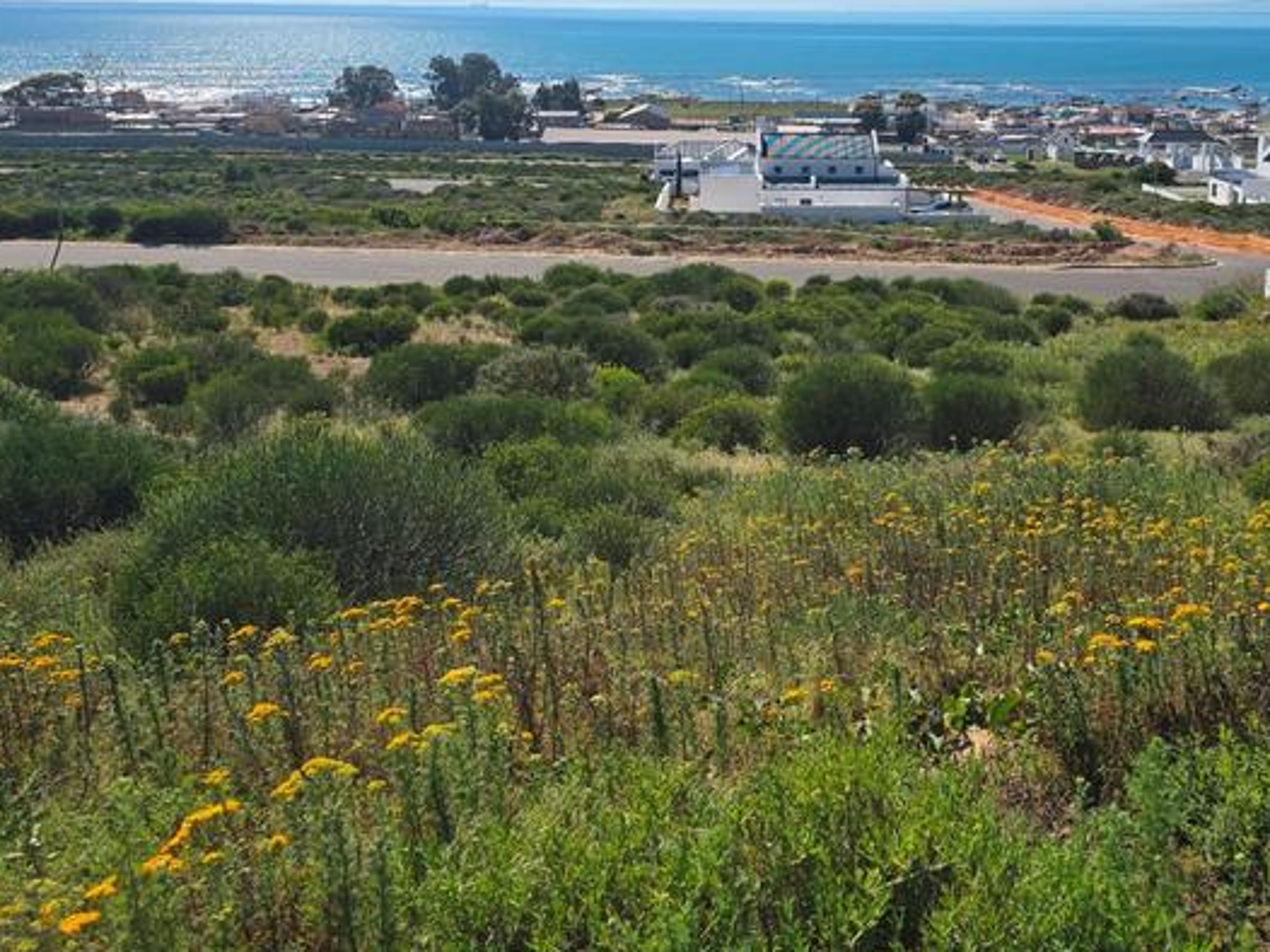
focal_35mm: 35
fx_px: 1284
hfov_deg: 52.3
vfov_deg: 39.6
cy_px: 237
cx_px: 756
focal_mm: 6.3
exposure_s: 1/1126
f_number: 1.7
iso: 12
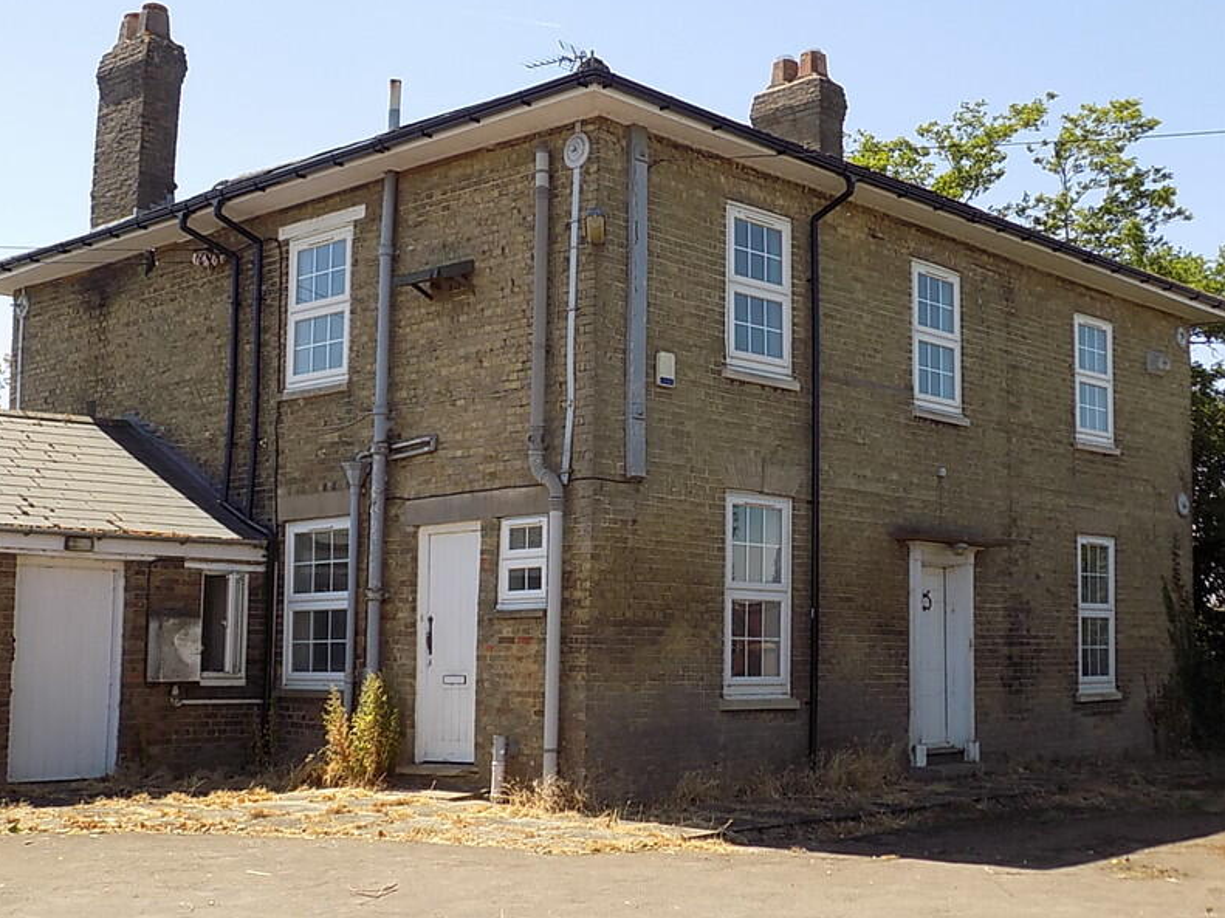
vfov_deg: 32.8
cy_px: 500
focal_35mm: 44
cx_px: 709
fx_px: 1557
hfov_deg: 42.8
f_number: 3.4
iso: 80
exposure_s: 1/500
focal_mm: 6.1
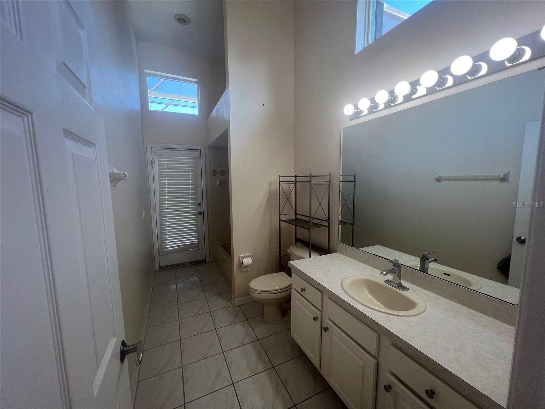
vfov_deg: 89.9
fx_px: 205
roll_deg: +0.7
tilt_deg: -7.1
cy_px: 204
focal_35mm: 13
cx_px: 272
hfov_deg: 106.2
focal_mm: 1.57
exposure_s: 1/120
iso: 64
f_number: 1.8
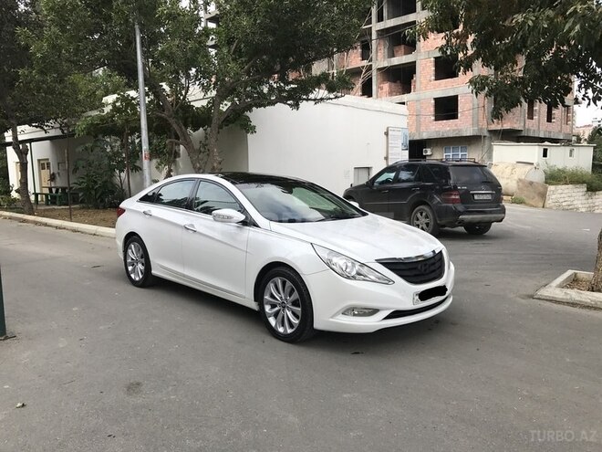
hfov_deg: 63.4
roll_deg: +1.0
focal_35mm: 28
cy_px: 226
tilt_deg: -6.2
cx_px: 301
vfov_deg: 49.7
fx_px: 487
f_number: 1.8
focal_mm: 3.99
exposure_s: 1/1389
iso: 20
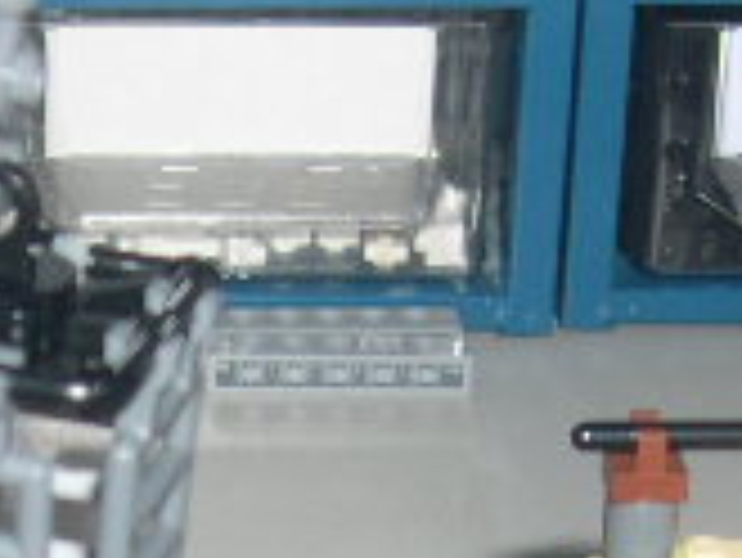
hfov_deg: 13.2
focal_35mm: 147
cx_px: -18
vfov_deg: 9.9
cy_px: 716
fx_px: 3153
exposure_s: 1/60
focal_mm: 8
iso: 100
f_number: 2.8
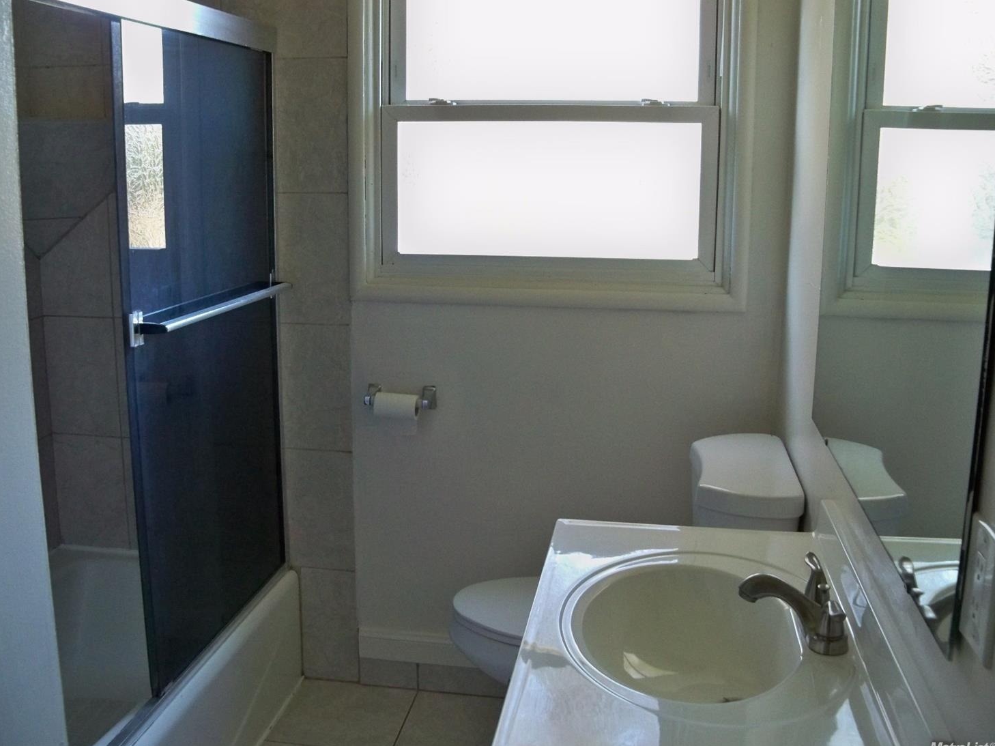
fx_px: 1035
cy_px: 372
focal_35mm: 36
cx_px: 486
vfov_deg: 39.6
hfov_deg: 51.4
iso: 400
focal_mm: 6.2
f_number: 3.5
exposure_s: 1/30
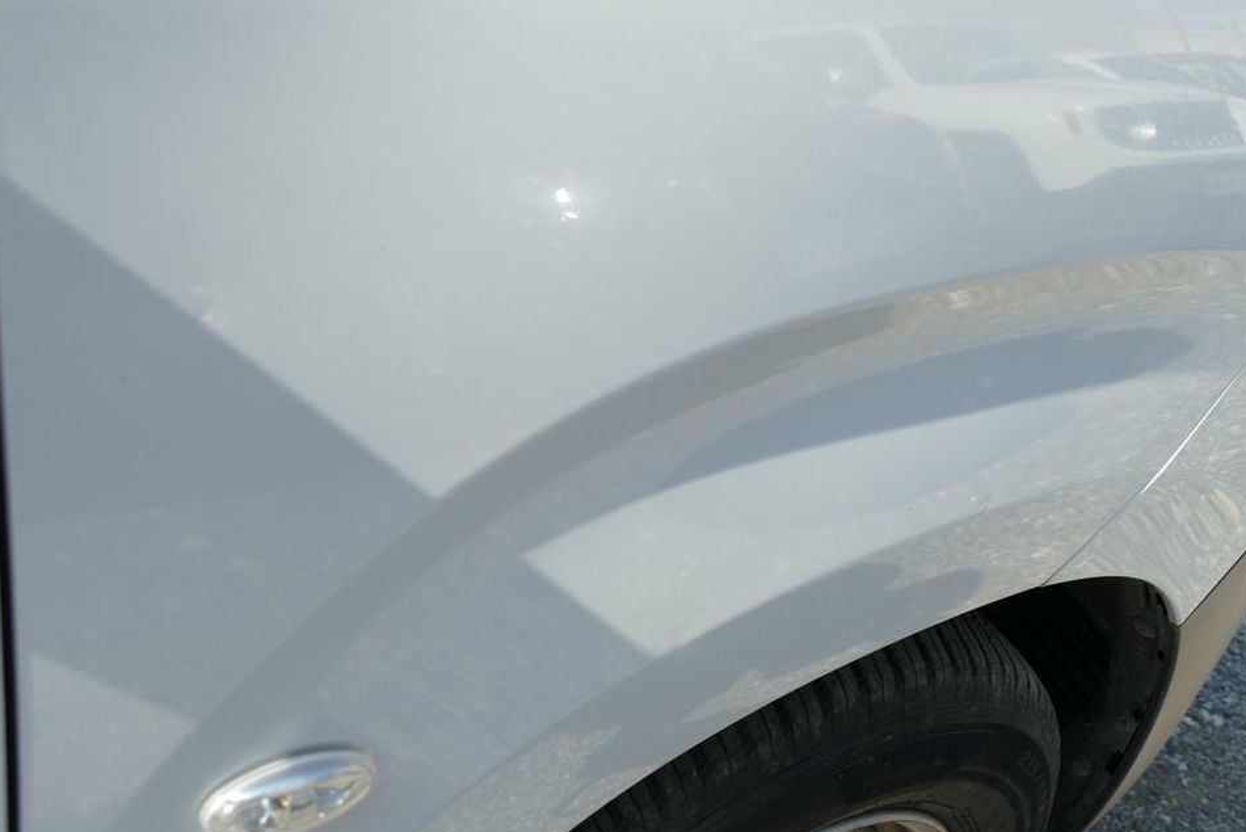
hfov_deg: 48.4
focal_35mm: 40
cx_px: 627
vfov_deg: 33.4
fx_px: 1385
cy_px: 436
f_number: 3.1
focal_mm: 13.7
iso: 125
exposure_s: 1/1000
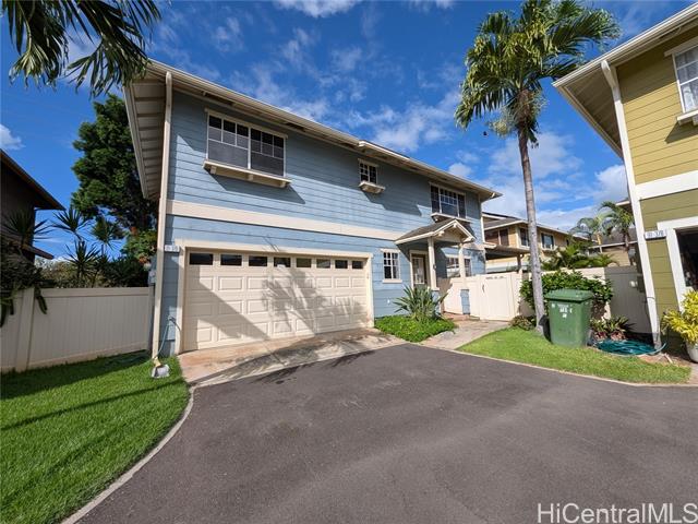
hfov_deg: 106.2
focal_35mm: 13
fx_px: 262
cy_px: 262
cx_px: 349
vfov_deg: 89.9
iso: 30
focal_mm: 1.54
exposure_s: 1/1536
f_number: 2.2
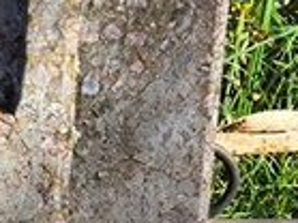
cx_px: -325
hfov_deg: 6.6
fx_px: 2477
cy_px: 573
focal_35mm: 288
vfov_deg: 5.0
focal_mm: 4.71
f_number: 1.7
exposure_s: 1/421
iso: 50
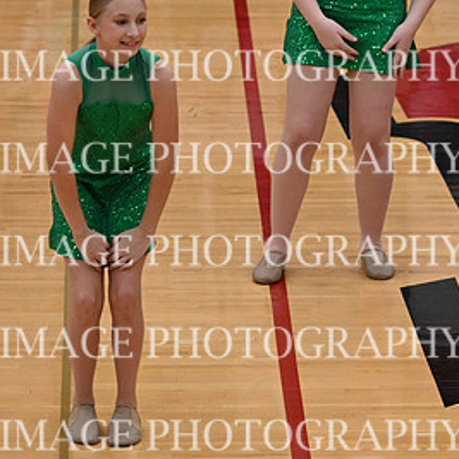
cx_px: 135
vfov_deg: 5.2
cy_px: 112
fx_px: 5071
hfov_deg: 5.2
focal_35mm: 338
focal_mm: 122
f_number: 4
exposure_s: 1/400
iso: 3200
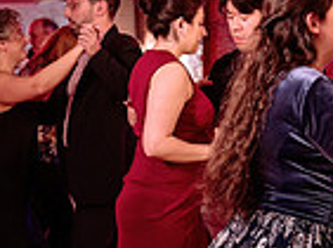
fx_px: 1199
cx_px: 357
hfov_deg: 15.4
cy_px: 178
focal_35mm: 125
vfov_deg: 11.8
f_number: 2.8
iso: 640
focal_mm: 31.5
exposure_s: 1/160
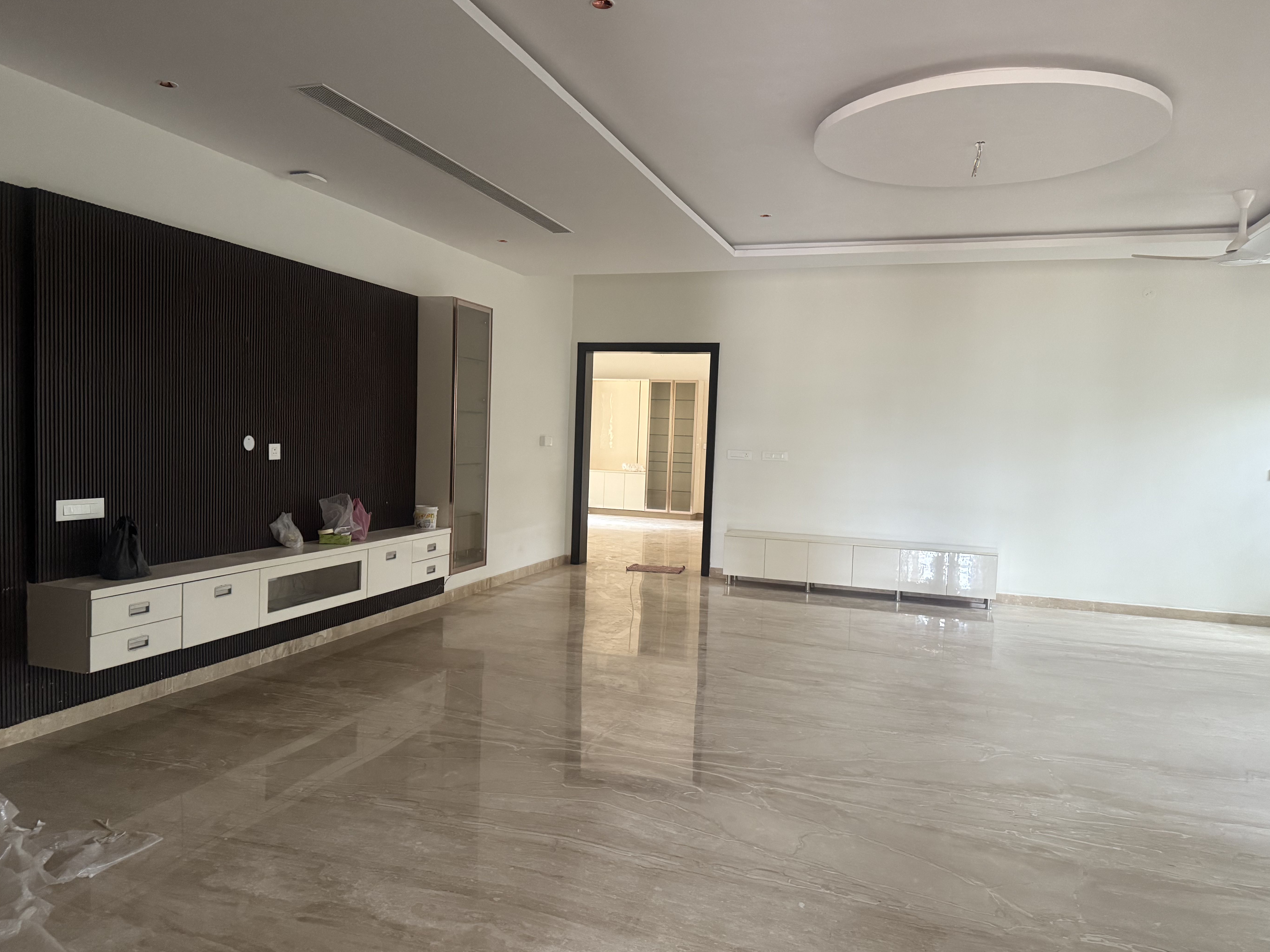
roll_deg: -2.2
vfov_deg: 54.9
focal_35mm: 25
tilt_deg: -3.1
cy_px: 490
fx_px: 917
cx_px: 618
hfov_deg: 69.4
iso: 500
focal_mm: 6.76
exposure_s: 1/60
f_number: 1.78
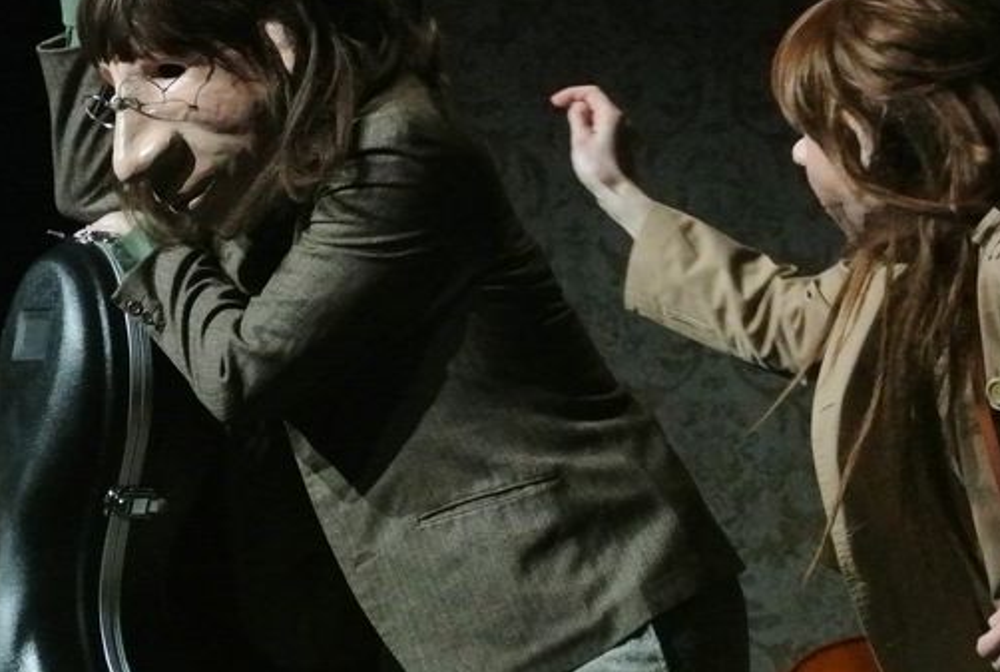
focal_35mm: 285
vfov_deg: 4.8
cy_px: 190
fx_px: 7933
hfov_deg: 7.2
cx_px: 472
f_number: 4.5
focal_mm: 66.4
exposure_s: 1/125
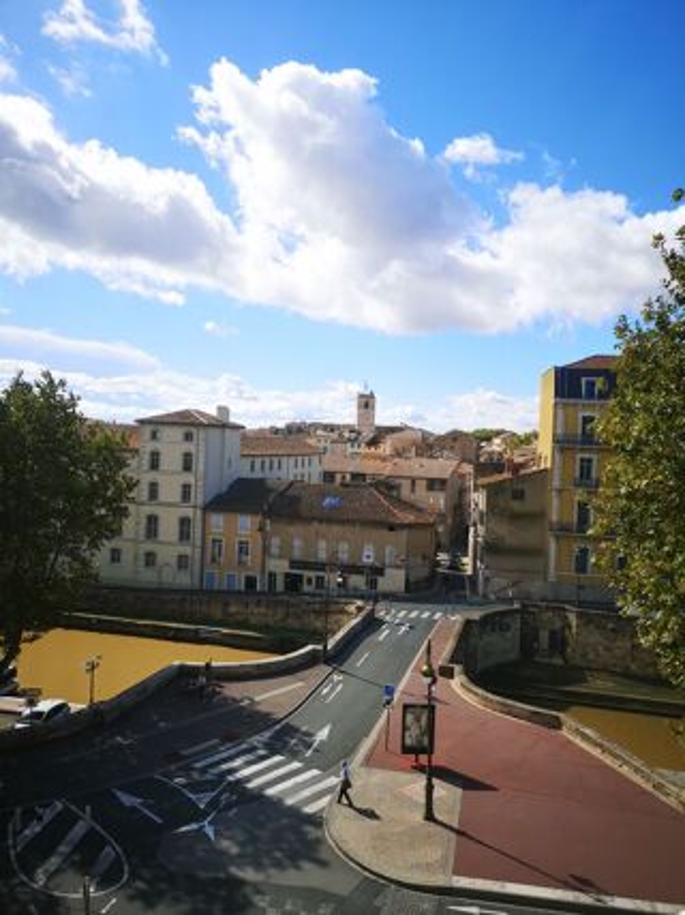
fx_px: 713
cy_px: 458
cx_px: 342
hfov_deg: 51.3
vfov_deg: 65.3
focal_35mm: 27
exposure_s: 1/1623
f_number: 1.8
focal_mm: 5.58
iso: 50
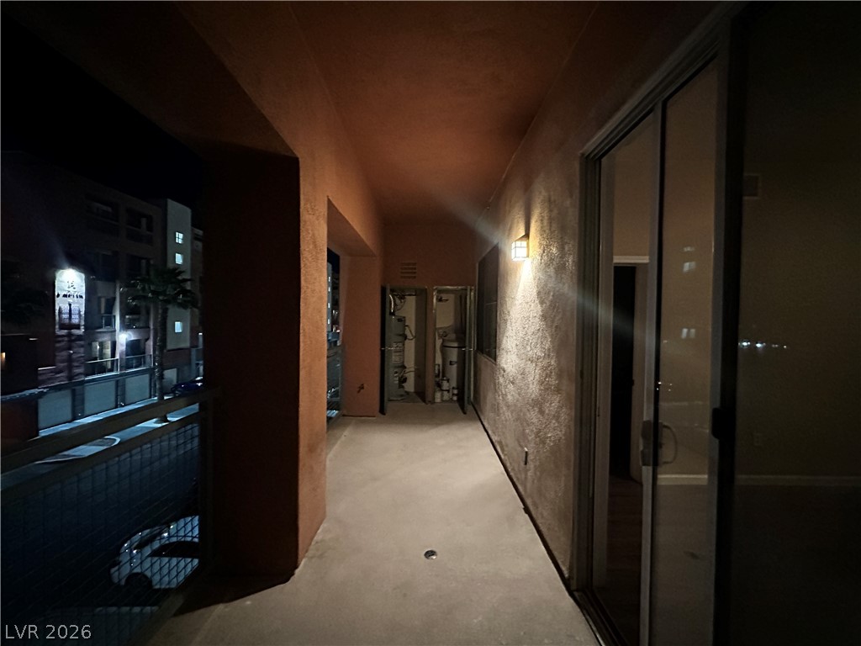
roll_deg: -1.3
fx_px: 348
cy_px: 323
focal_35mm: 14
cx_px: 430
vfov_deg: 85.7
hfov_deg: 102.1
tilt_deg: -0.6
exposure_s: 1/30
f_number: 2.2
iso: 2000
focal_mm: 2.22
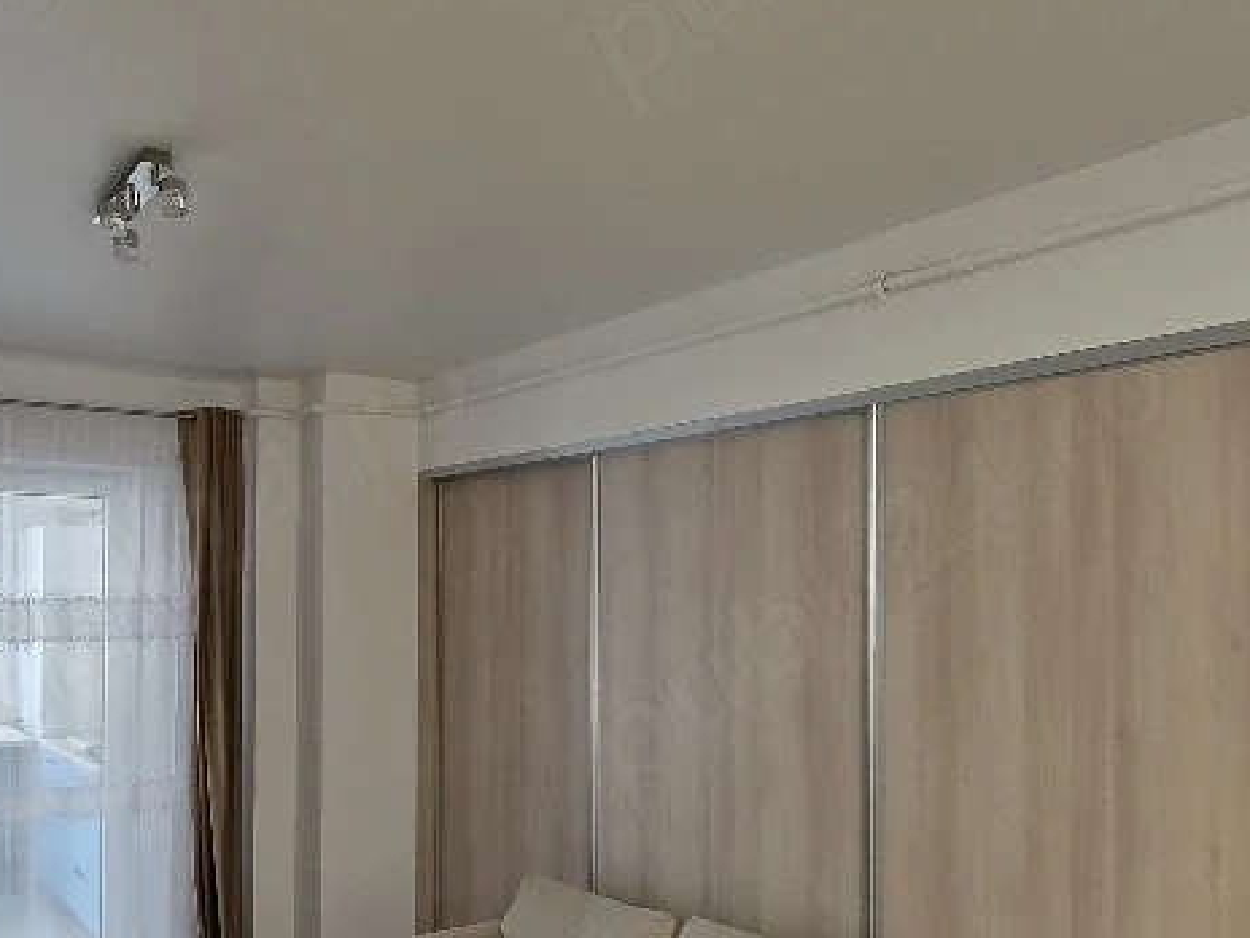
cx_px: 358
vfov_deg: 49.2
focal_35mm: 28
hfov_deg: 60.9
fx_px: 1011
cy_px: 590
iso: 500
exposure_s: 1/60.2
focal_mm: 2.2
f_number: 1.9
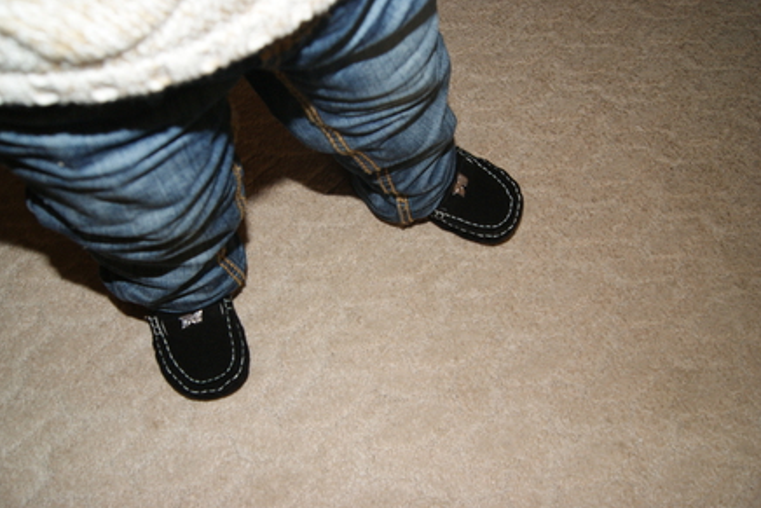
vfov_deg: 42.4
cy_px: 251
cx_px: 372
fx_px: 655
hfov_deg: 60.3
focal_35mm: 31
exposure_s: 1/60
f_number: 5.6
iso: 400
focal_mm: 20
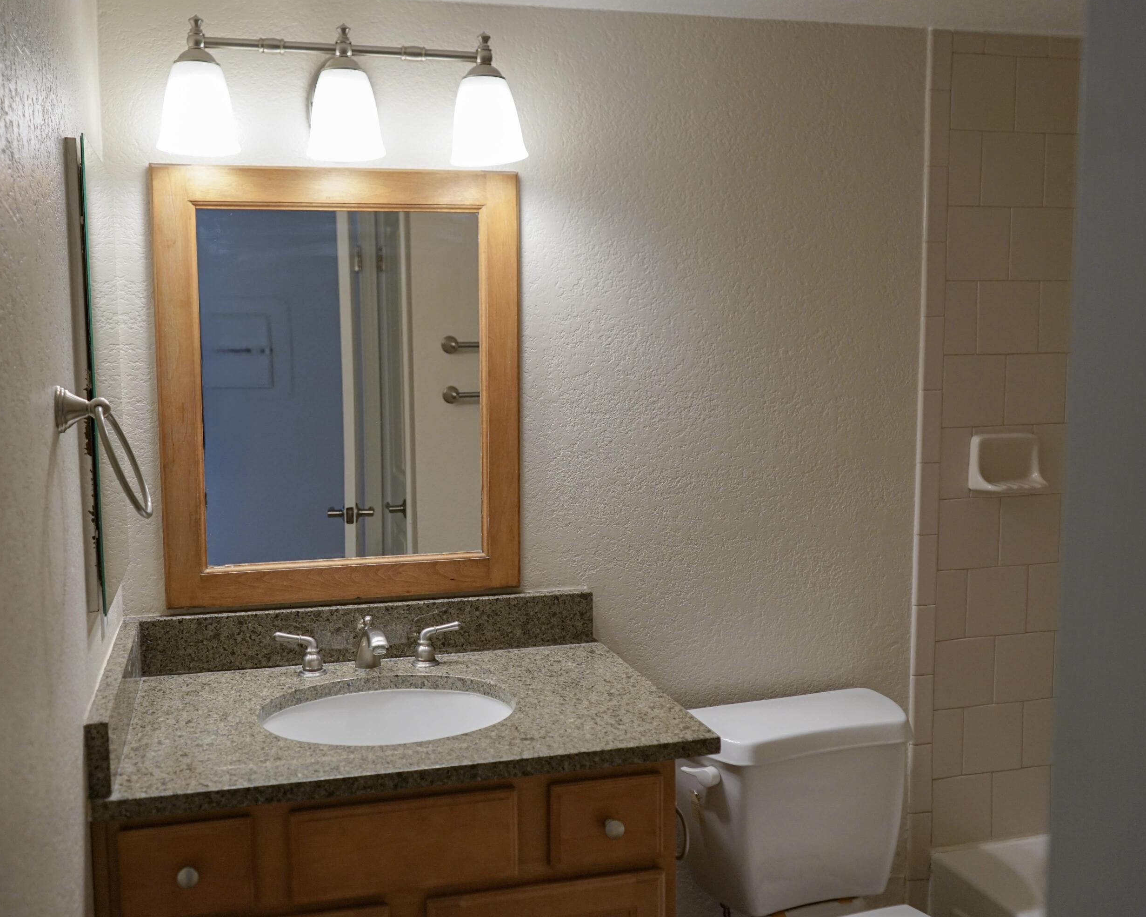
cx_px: 486
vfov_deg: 45.8
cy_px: 459
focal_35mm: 32
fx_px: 1085
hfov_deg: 55.4
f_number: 4
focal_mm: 28
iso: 800
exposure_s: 1/160
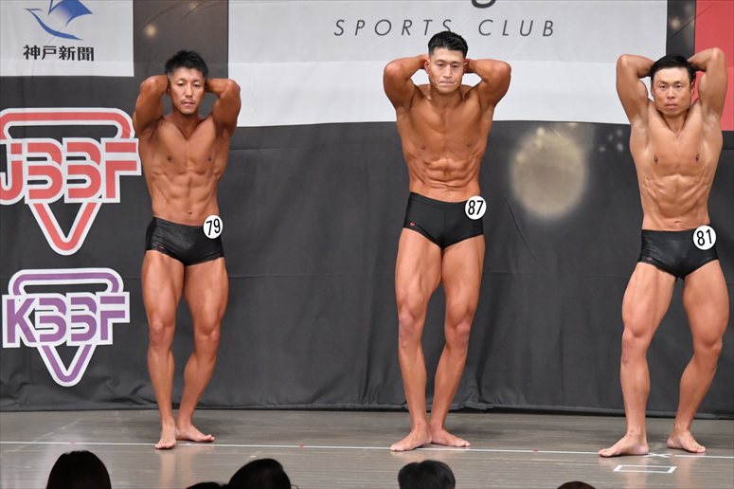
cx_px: 367
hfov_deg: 9.5
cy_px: 244
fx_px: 4422
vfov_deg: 6.3
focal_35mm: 217
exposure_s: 1/400
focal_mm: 145
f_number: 5.6
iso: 6400
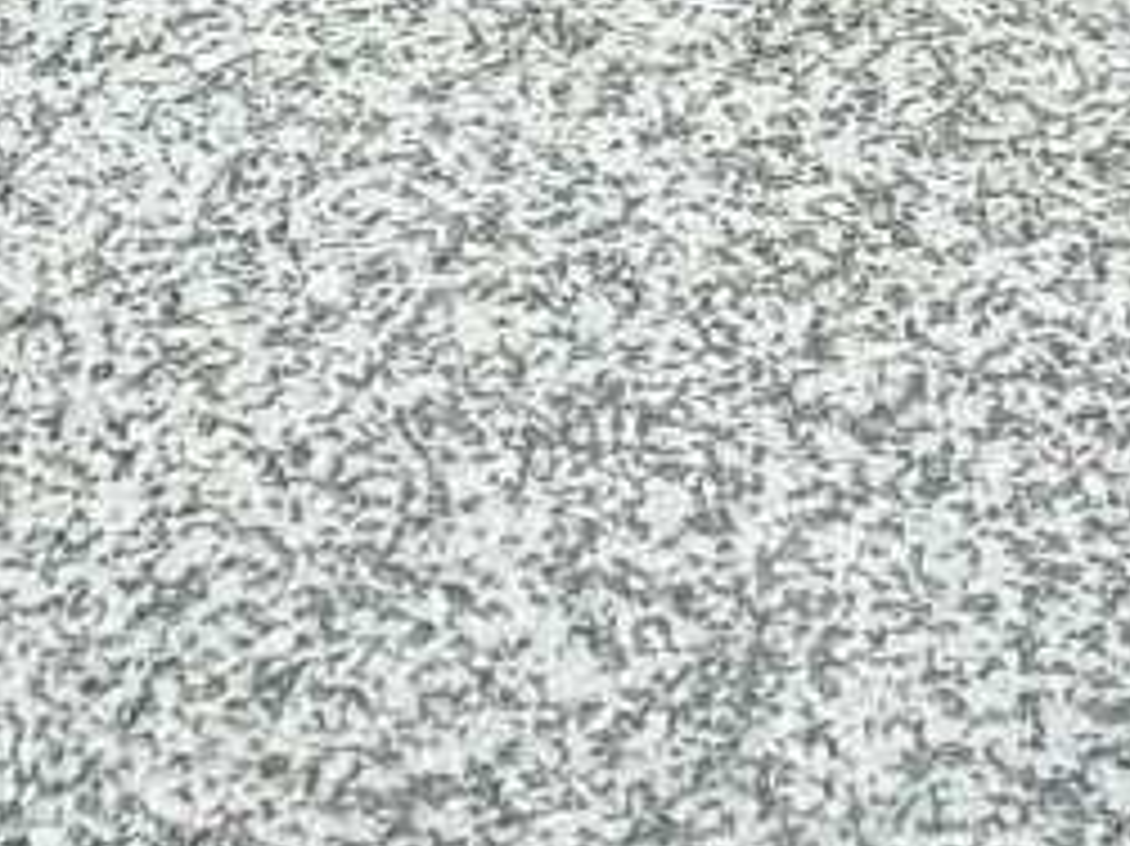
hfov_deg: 10.5
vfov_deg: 7.5
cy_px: -850
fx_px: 6167
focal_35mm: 189
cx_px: 824
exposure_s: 1/595
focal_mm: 6.2
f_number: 2.8
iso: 80
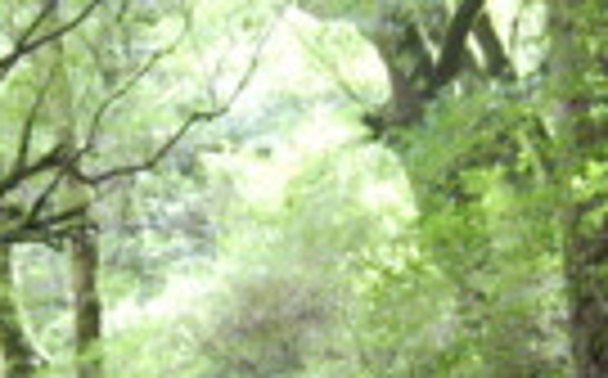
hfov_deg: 18.5
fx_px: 1854
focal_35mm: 112
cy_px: 349
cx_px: 180
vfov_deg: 11.6
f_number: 3.8
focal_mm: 22
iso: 450
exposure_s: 1/30
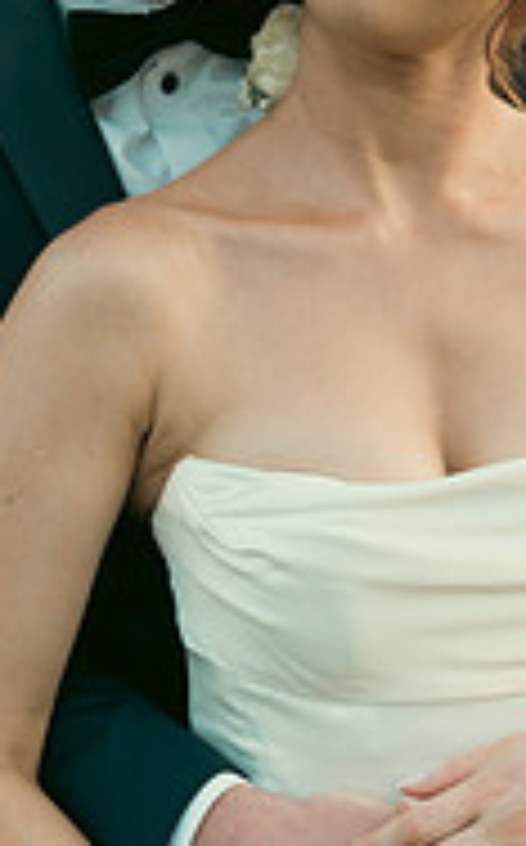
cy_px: 130
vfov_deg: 16.9
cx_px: 373
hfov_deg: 10.7
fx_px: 2807
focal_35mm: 122
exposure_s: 1/250
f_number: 3.5
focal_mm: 50
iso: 1000
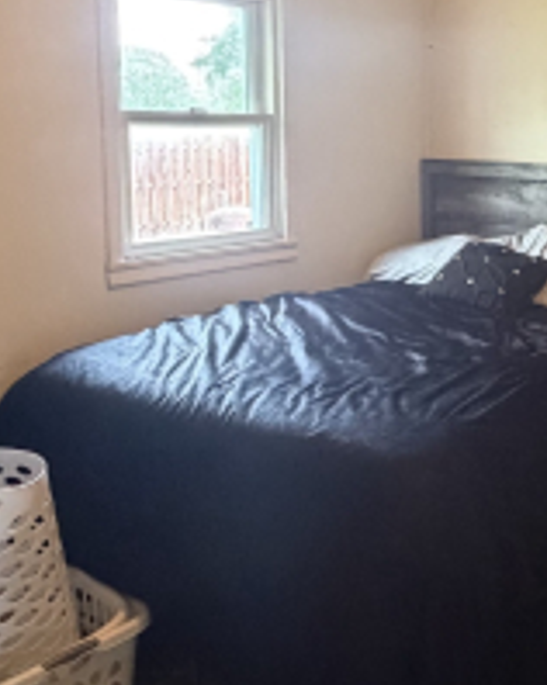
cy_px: 228
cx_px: 597
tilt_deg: -7.0
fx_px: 932
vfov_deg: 39.9
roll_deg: -1.2
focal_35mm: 46
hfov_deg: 29.6
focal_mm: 2.22
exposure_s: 1/60
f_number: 2.2
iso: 1000
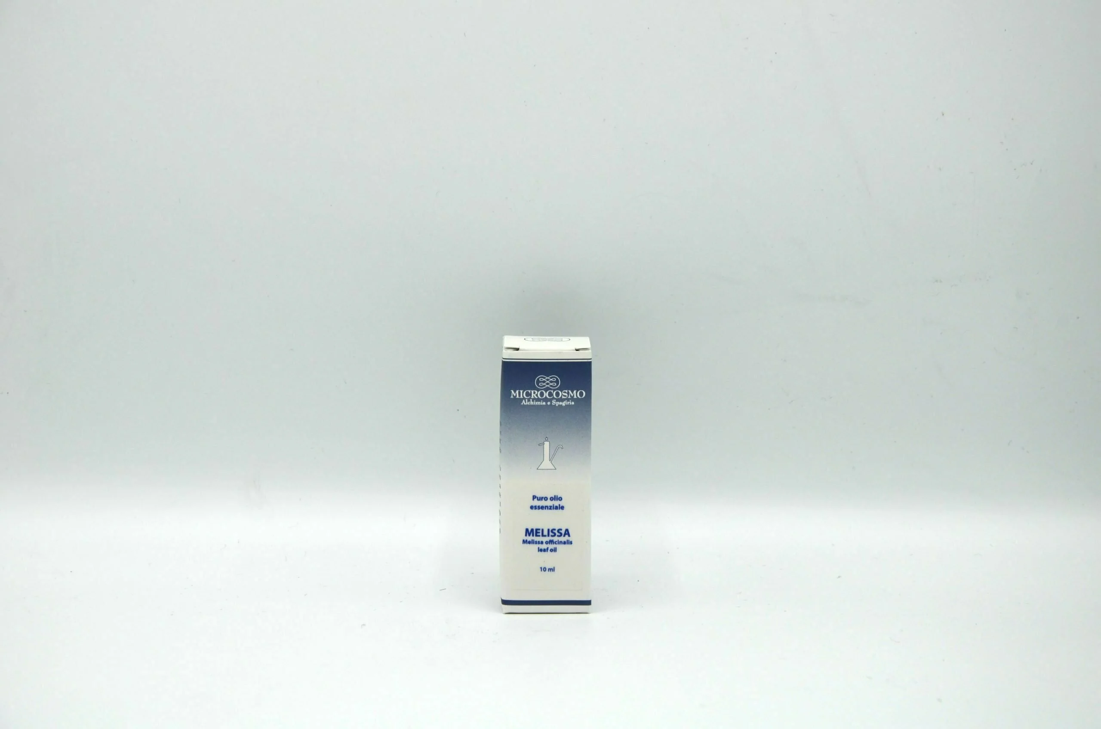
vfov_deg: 13.8
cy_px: 364
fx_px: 3022
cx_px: 550
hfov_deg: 20.7
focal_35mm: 99
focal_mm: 66
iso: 125
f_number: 8
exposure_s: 1/500
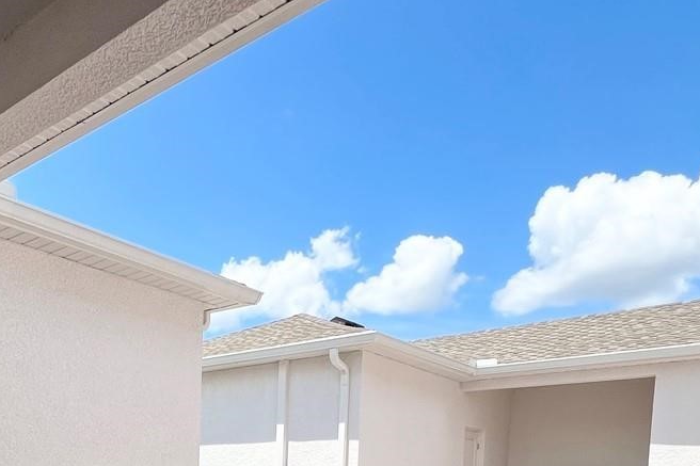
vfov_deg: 33.1
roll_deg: -0.9
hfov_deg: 54.7
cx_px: 178
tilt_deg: -4.9
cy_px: 552
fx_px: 641
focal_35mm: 33
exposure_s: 1/1468
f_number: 1.8
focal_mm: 1.57
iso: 32
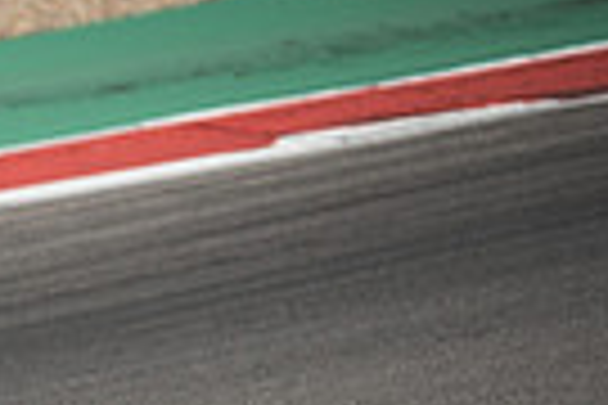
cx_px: -622
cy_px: 767
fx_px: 21751
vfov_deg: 1.1
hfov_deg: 1.6
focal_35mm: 1288
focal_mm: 200
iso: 125
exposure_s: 1/2000
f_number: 3.2
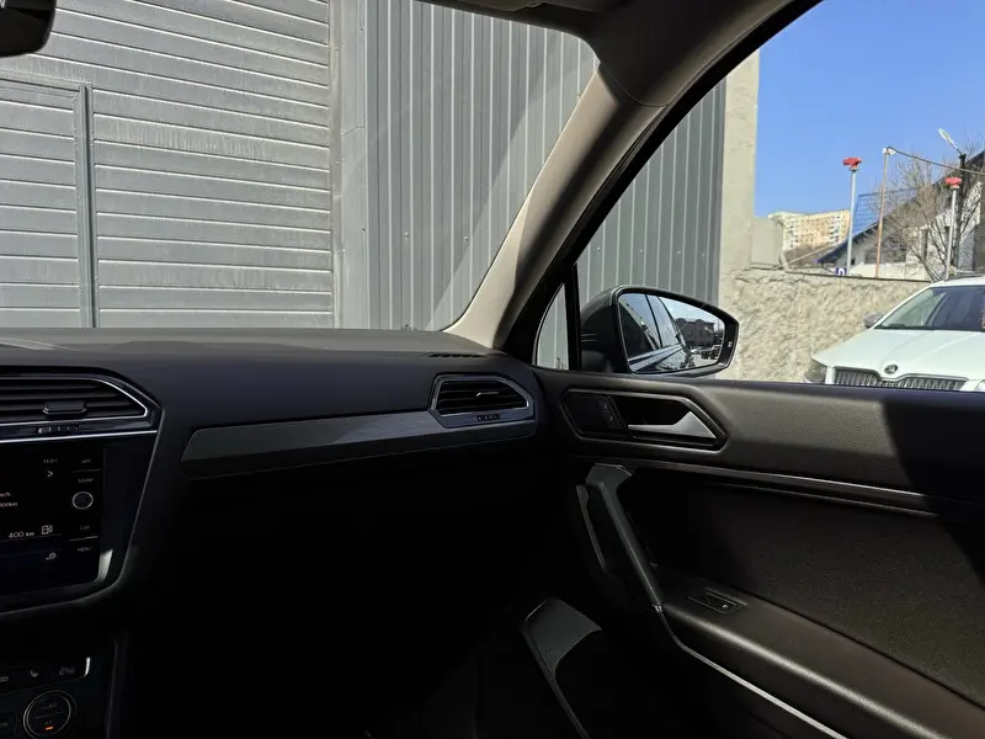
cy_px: 370
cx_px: 492
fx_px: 683
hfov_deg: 71.6
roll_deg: -0.5
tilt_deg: -5.3
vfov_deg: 56.8
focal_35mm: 24
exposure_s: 1/2252
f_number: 1.78
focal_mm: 6.76
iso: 80
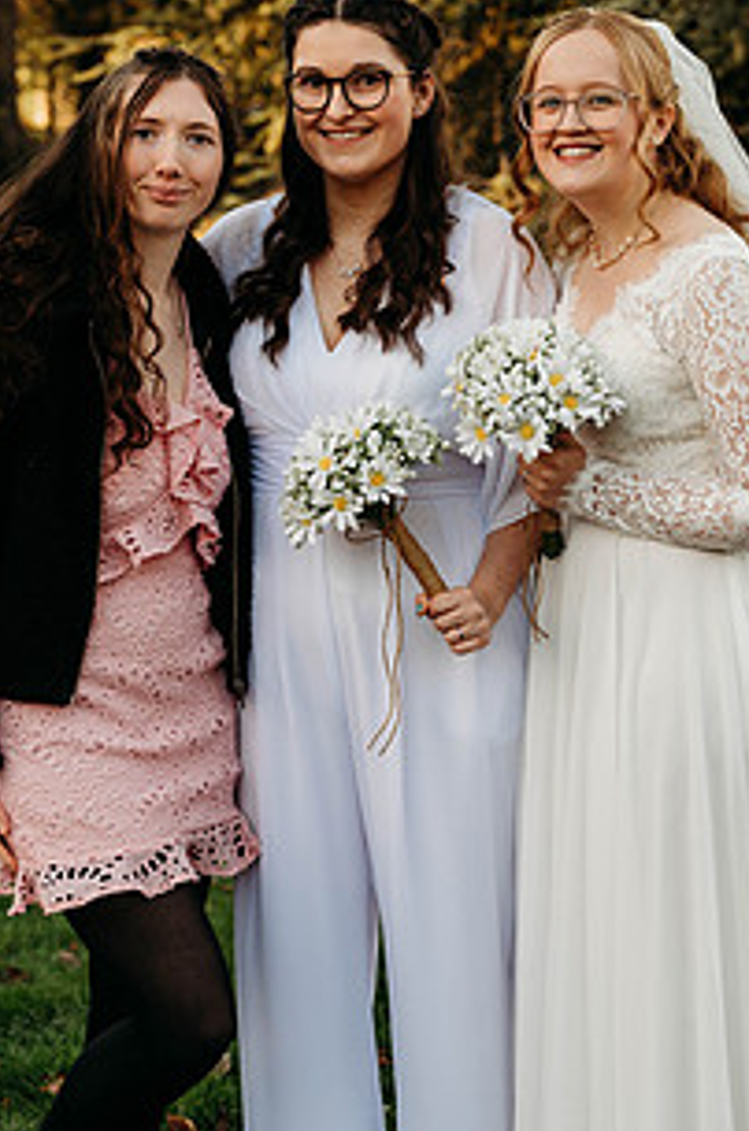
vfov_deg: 21.3
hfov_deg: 14.2
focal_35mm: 96
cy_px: 686
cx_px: 428
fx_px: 3009
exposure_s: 1/250
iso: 100
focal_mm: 65
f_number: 4
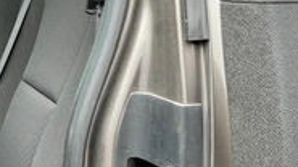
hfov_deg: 29.2
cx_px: -18
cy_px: 130
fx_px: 521
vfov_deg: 18.1
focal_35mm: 66
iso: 32
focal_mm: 3
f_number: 1.8
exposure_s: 1/122
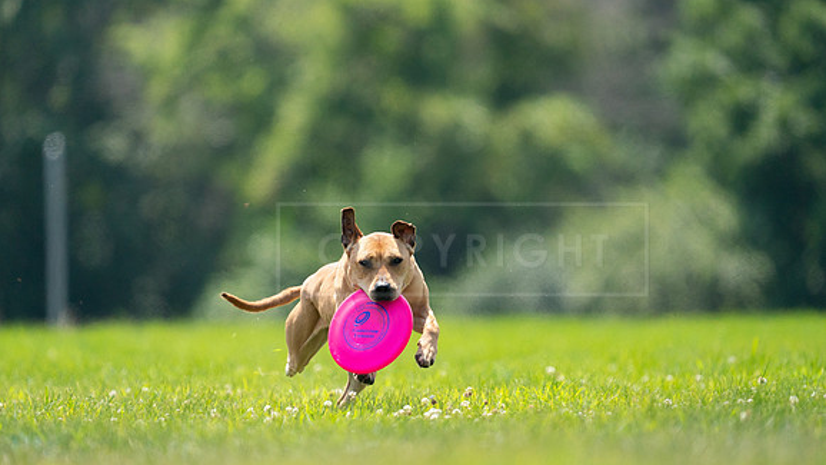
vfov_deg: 1.9
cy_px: 274
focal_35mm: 631
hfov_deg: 3.4
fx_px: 13819
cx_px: 413
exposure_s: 1/4000
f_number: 6.3
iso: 1600
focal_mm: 600
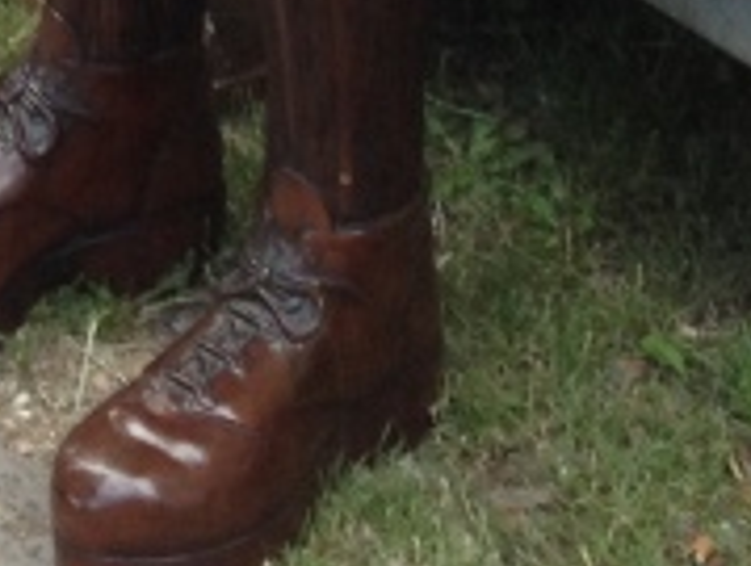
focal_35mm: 234
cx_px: -499
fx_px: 5087
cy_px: -1031
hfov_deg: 8.2
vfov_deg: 6.0
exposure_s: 1/214
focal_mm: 4.28
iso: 50
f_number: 2.4
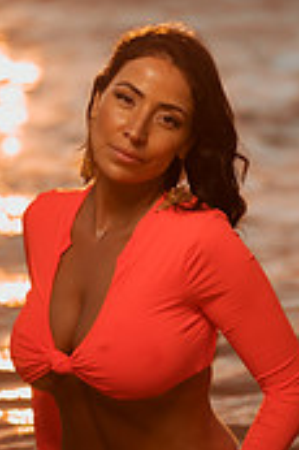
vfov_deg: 13.6
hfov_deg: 9.1
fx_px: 1885
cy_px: 161
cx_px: 152
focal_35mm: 151
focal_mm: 58
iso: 125
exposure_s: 1/3200
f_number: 1.4
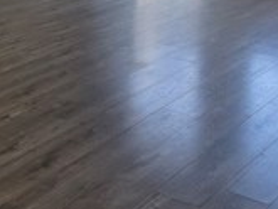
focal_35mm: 89
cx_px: 52
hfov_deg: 21.7
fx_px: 715
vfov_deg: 16.1
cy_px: -22
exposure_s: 1/180
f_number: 1.8
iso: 50
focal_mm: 5.4
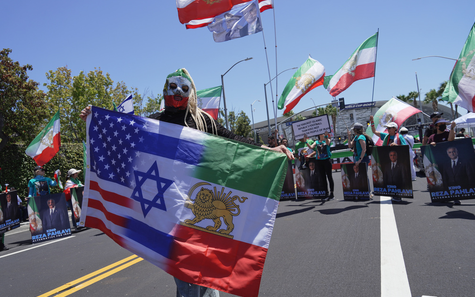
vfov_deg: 49.3
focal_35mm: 25
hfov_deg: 72.6
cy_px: 153
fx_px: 324
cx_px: 238
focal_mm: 24
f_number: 6.3
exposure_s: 1/640
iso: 125
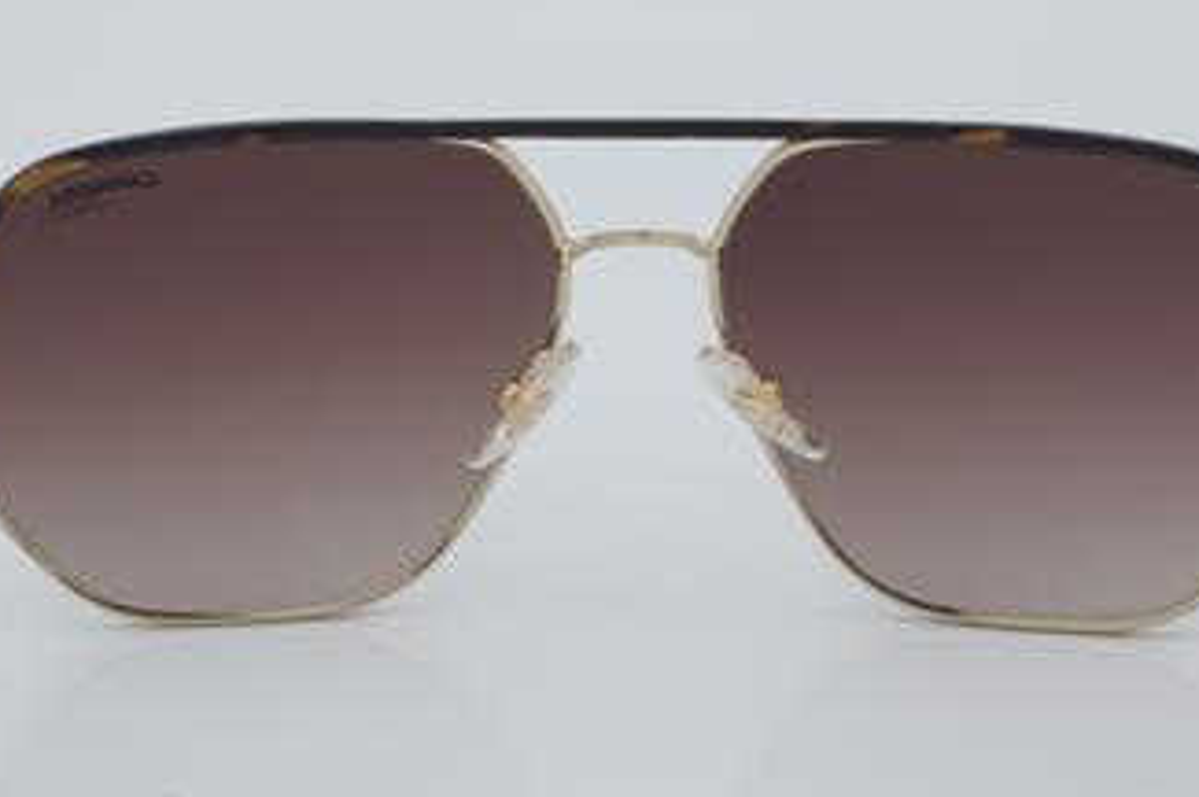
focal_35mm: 102
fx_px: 3381
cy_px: 325
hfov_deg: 20.1
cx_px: 635
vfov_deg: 13.4
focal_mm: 55
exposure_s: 1/4
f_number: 32
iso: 100
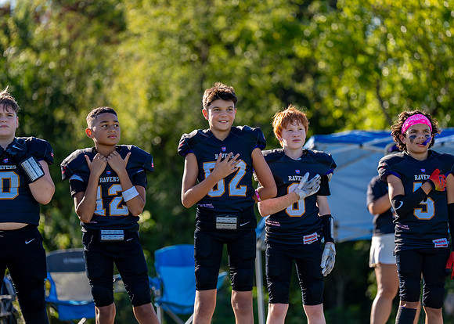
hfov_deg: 12.5
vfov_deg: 8.9
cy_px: 162
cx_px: 225
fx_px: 2075
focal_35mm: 161
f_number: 2.8
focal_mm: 152
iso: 160
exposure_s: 1/1000
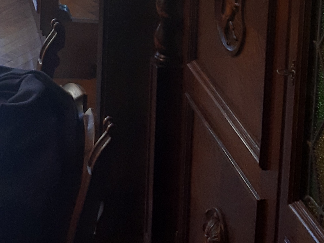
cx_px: -44
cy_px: -217
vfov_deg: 12.6
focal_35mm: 105
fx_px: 983
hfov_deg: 18.0
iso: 100
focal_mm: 3.93
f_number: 1.7
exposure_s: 1/50
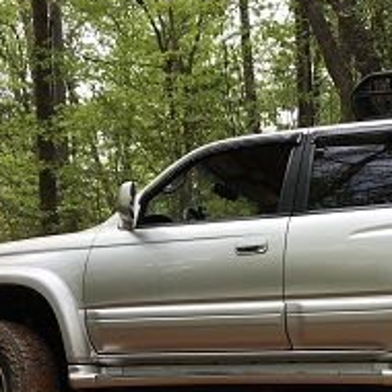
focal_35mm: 78
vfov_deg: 21.8
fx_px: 999
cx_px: 268
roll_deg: +2.4
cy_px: 334
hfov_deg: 22.1
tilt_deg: +6.4
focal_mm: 3.99
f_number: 1.8
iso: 20
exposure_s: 1/424
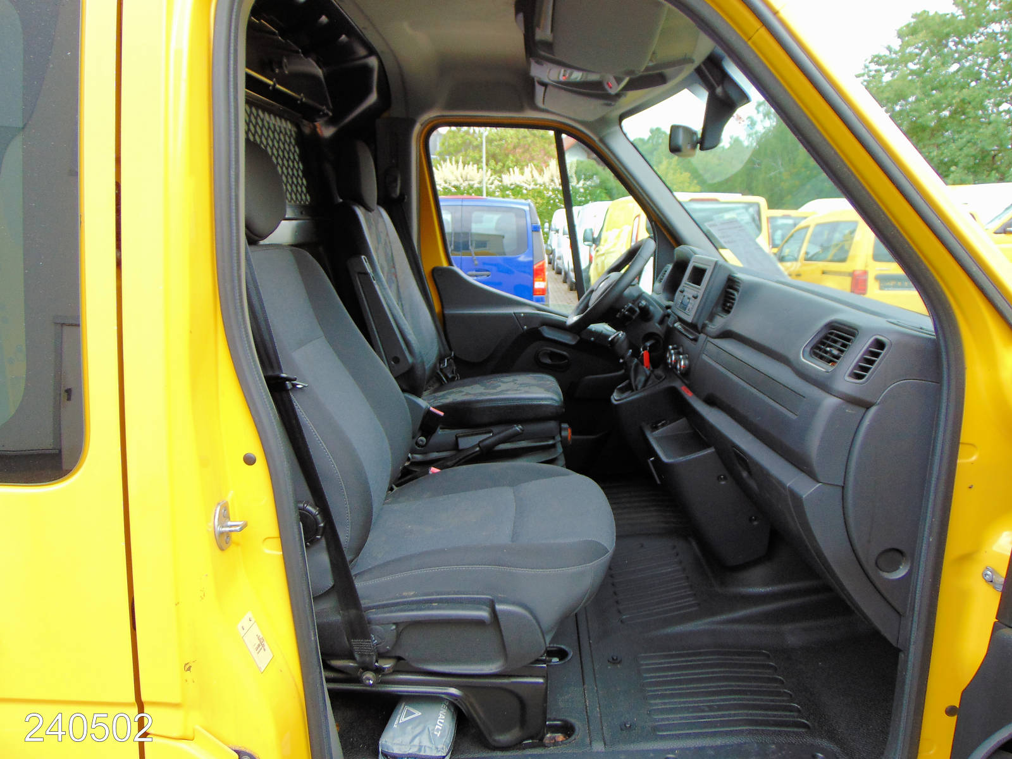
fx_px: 731
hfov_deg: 69.4
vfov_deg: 54.9
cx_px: 506
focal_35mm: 25
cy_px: 380
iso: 80
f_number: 3
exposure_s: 1/200
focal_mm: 4.5
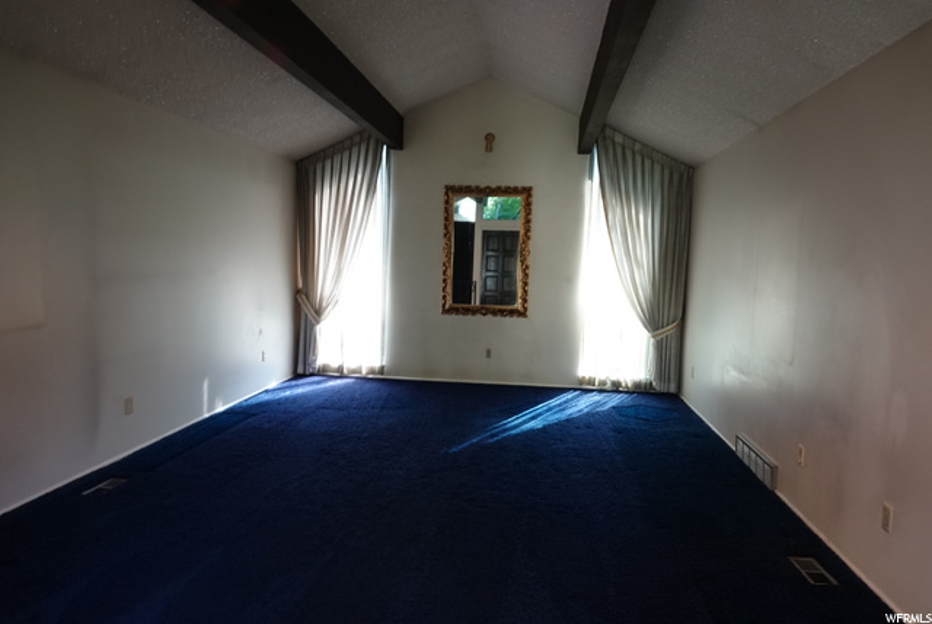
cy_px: 312
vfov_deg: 53.2
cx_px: 466
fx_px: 622
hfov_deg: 73.7
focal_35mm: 24
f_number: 2.5
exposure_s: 1/30
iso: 320
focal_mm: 8.8
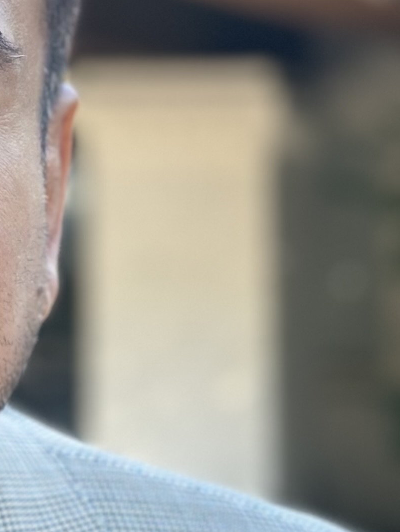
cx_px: -25
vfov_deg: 10.6
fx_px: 2802
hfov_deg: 8.1
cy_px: -145
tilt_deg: +8.3
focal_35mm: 182
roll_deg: -1.3
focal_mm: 6.86
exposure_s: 1/247
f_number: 1.78
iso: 80
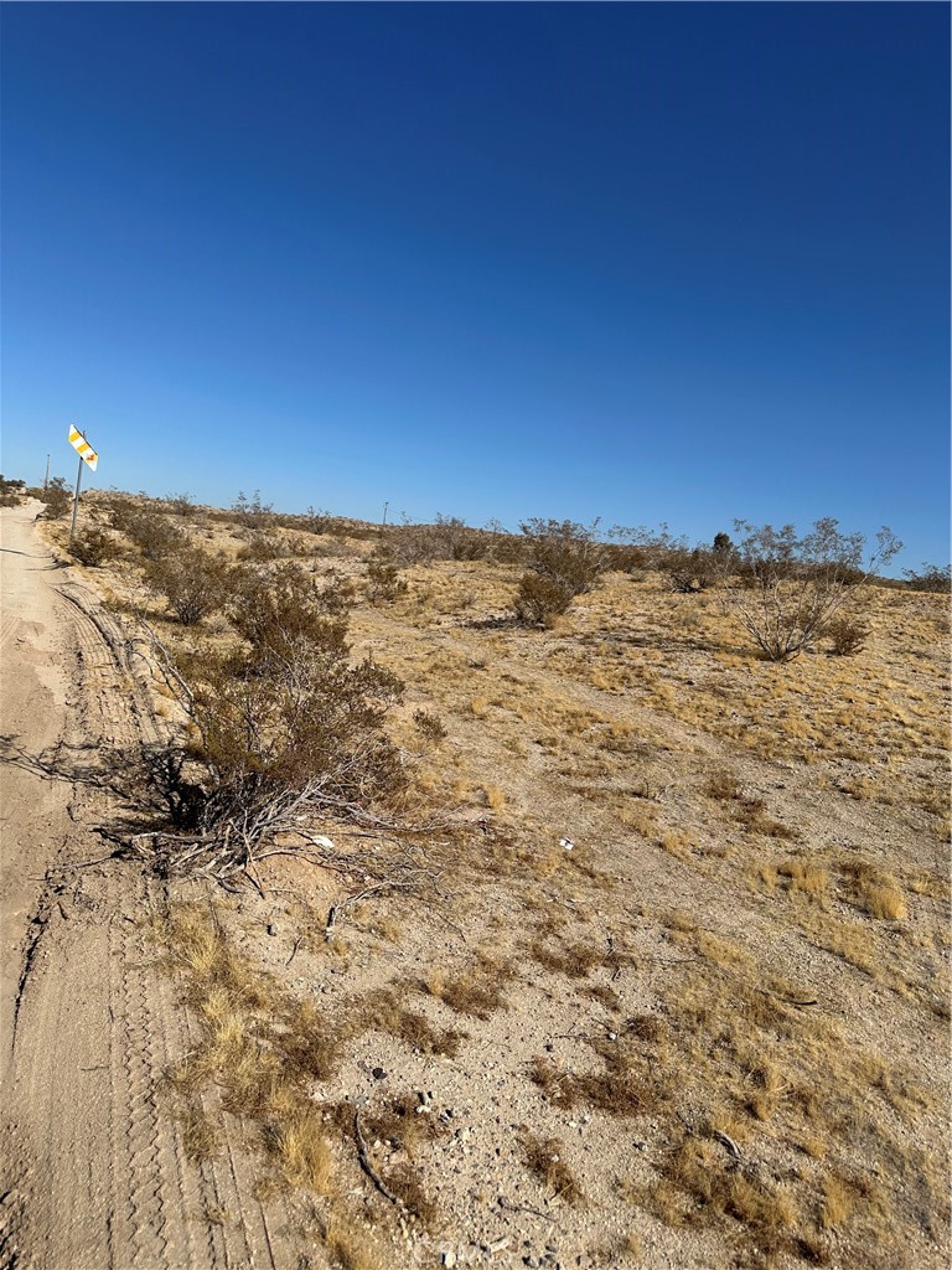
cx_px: 476
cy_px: 635
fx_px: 880
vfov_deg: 71.6
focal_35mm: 24
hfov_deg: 56.8
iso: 80
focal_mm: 6.86
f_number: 1.78
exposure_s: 1/8197
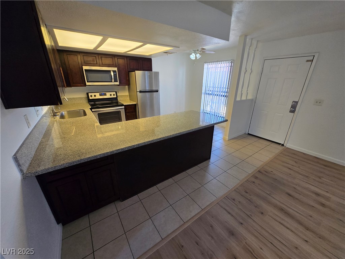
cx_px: 172
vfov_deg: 89.9
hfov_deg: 106.2
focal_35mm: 13
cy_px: 130
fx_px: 130
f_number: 2.2
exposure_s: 1/60
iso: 160
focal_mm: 1.7
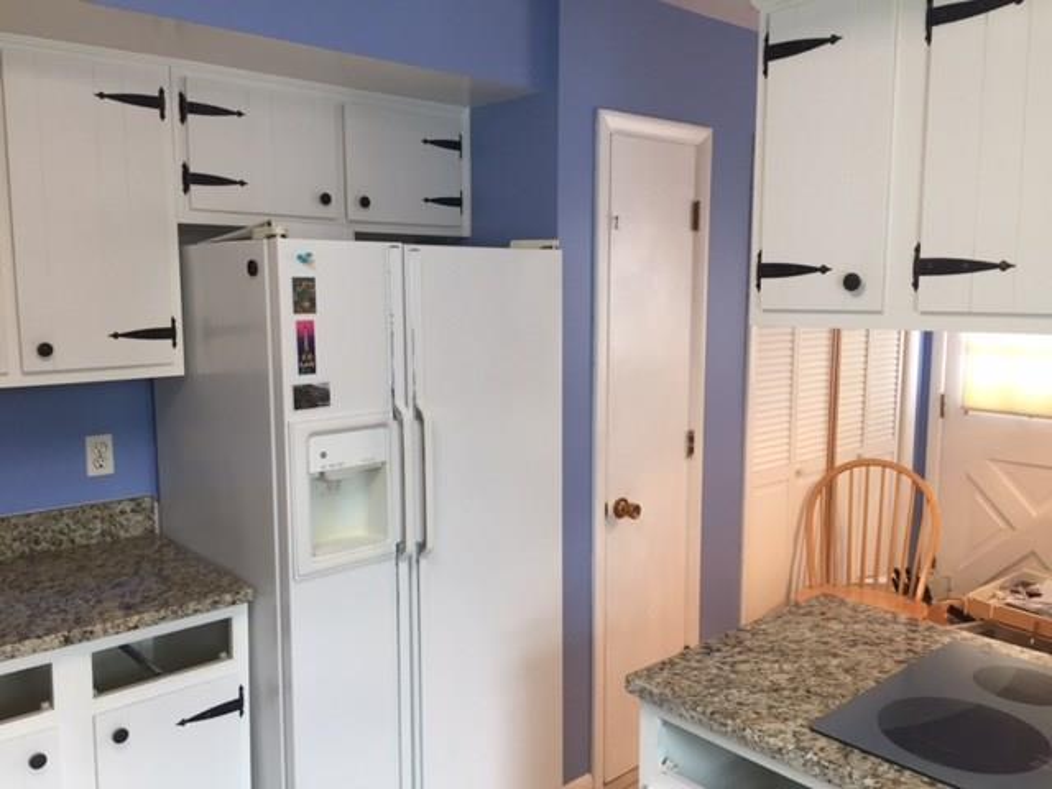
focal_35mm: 29
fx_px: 881
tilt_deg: -7.3
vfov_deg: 48.2
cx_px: 526
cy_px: 394
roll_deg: -0.7
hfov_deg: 61.7
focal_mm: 4.15
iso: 64
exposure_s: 1/30
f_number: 2.2
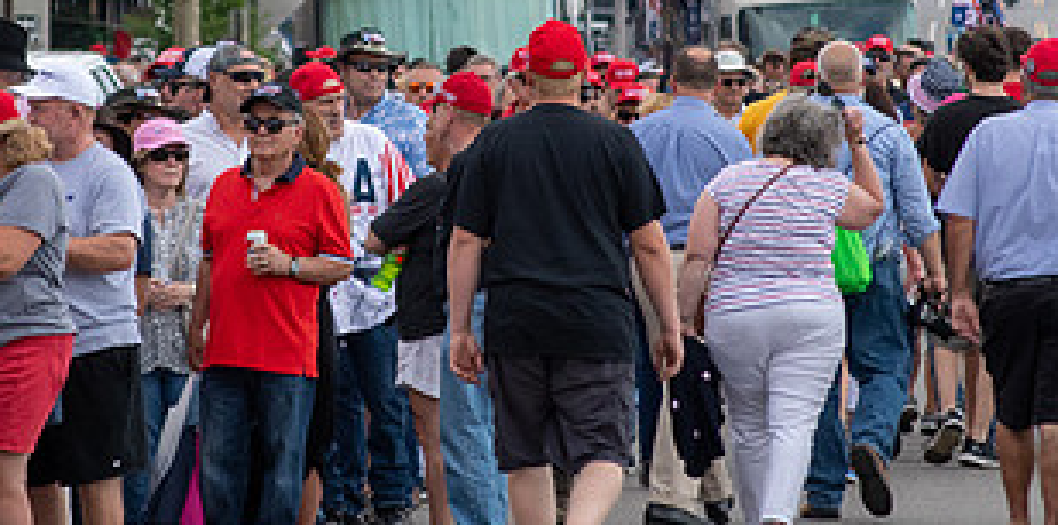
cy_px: 67
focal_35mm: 464
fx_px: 12668
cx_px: 464
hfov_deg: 4.8
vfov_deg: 2.4
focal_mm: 125
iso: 500
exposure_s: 1/3200
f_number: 4.8
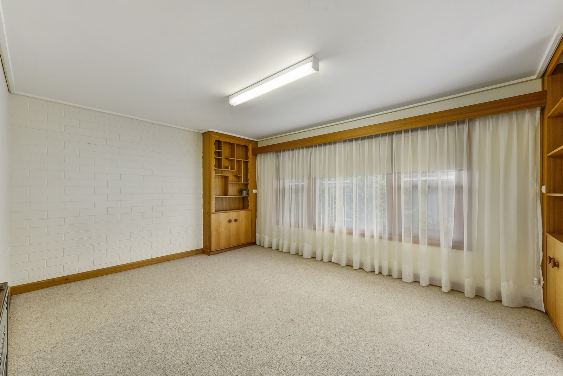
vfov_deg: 81.3
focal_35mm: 14
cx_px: 282
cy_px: 188
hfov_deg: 104.2
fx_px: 219
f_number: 11
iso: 125
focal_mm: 14
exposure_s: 1/8
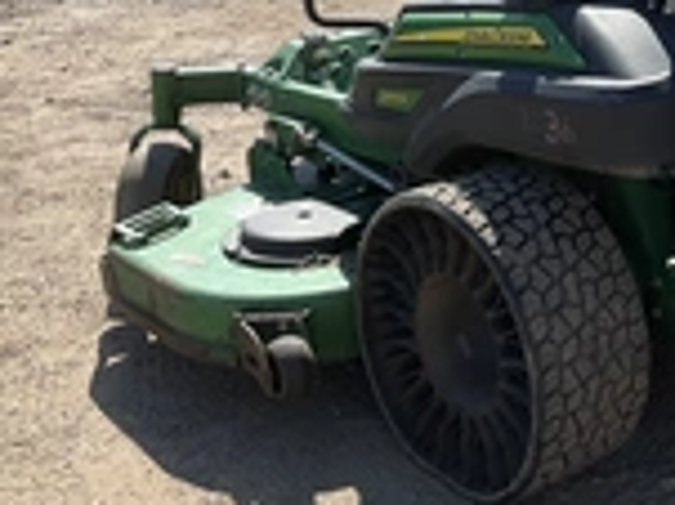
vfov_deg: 18.7
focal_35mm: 77
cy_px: 13
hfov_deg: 24.7
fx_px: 1500
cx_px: 599
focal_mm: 3
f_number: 1.8
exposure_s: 1/1412
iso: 25
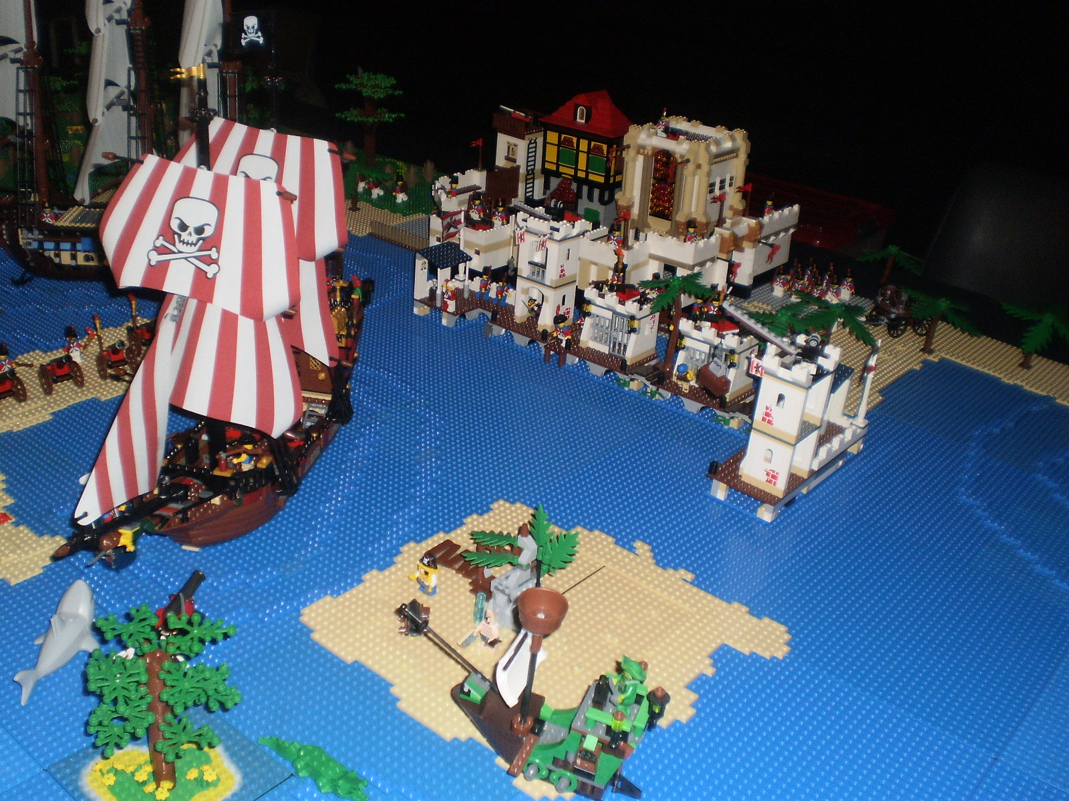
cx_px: 534
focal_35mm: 36
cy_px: 400
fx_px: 1112
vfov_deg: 39.7
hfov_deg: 51.4
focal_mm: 6.3
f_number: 3.1
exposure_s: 1/30
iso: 125
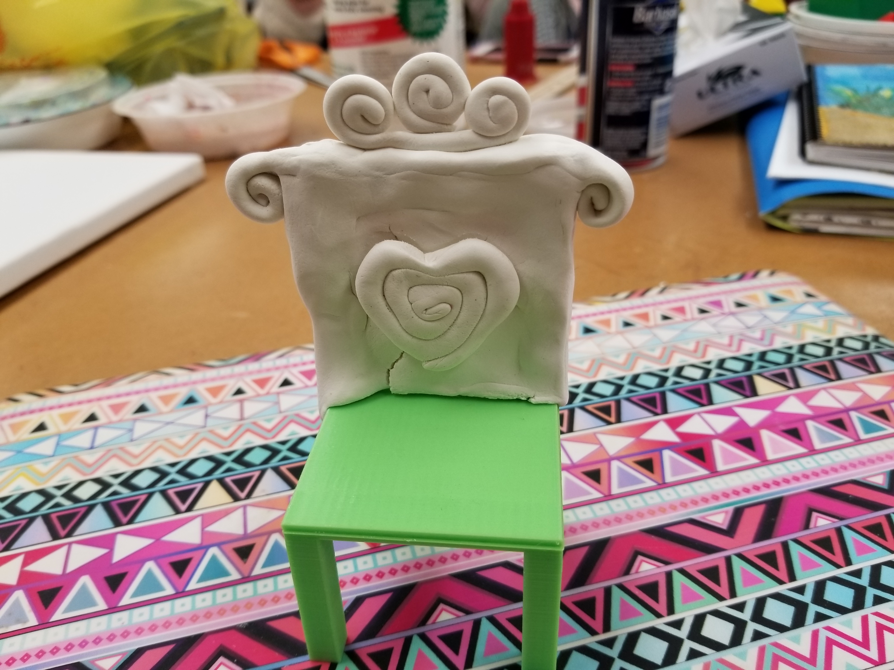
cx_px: 447
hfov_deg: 67.3
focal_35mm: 26
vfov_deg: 53.1
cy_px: 335
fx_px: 671
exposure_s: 1/120
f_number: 1.7
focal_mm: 4.25
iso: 80
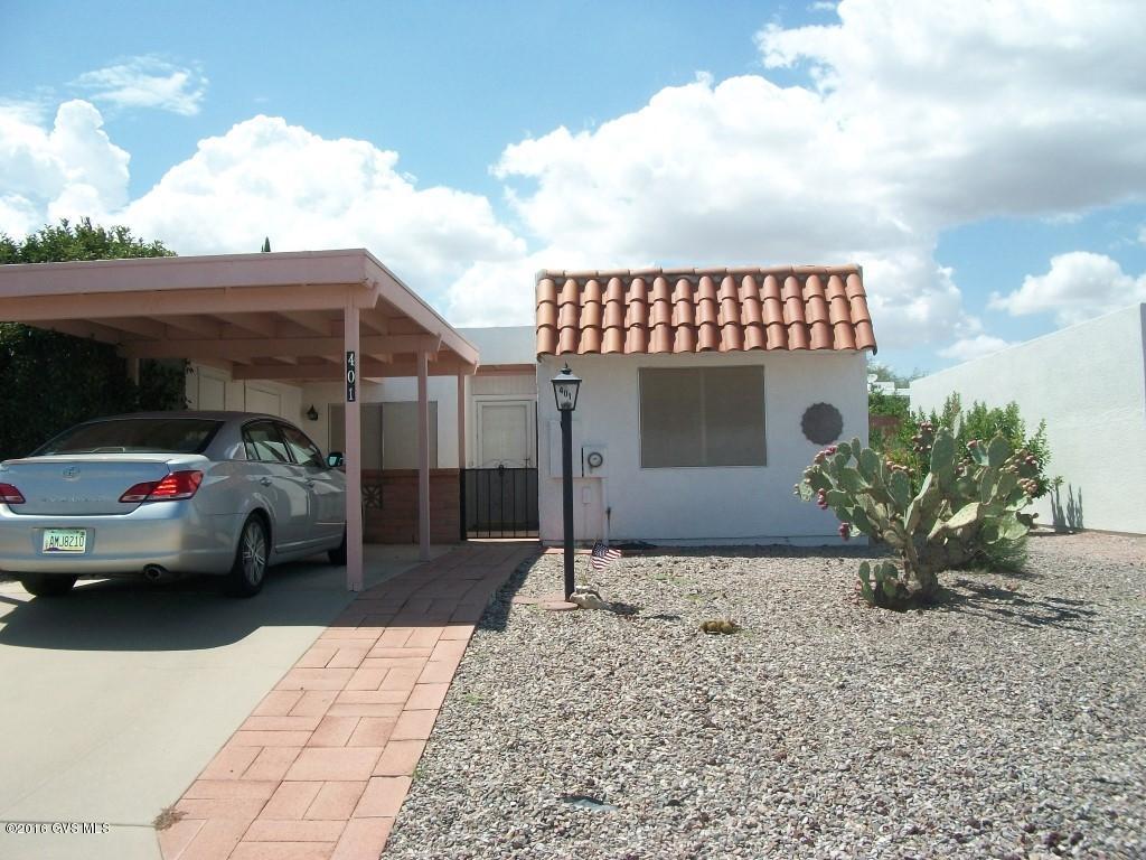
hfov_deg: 56.8
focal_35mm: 32
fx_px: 1059
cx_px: 573
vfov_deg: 44.2
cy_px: 430
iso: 80
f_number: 5.5
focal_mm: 5.7
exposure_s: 1/400
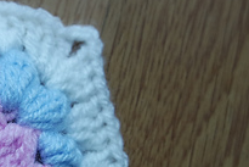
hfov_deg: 25.5
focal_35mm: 75
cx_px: -4
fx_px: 519
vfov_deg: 17.7
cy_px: 176
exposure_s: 1/60
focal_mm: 16
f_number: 3.5
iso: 200
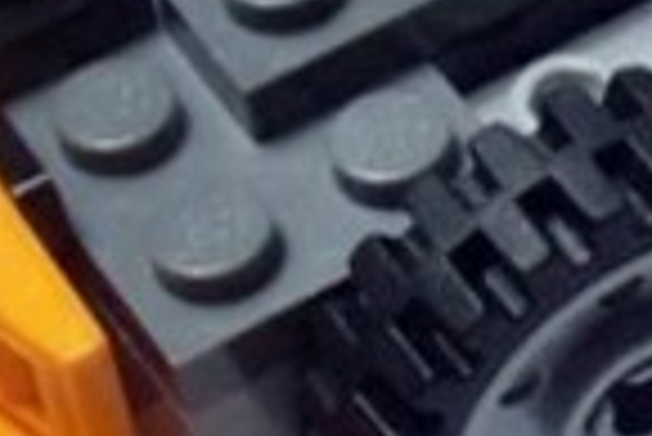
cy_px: -133
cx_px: 1246
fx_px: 4333
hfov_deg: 8.2
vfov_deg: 5.7
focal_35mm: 239
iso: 80
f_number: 3.9
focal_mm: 6.61
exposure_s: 1/50
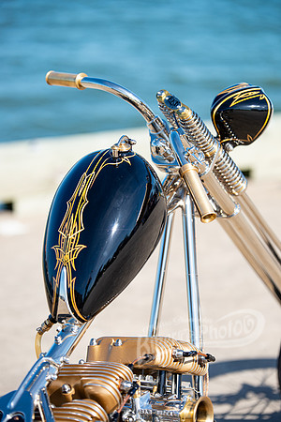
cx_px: 140
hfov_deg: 12.2
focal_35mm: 112
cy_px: 211
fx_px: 1311
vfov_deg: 18.3
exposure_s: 1/1600
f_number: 9
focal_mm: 112
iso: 100
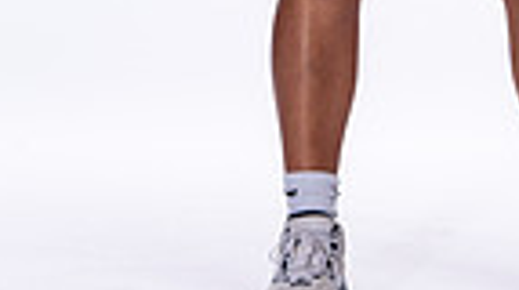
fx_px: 4632
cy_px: -417
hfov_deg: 6.4
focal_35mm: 337
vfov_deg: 3.5
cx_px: 406
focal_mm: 102
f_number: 5.6
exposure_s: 1/250
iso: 400
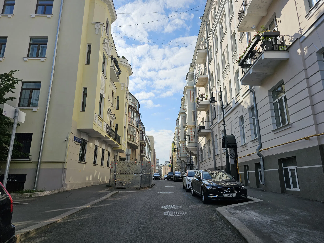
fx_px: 215
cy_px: 122
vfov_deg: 58.9
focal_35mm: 23
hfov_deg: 73.9
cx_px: 162
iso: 10
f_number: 1.7
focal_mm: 6.3
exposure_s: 1/1132
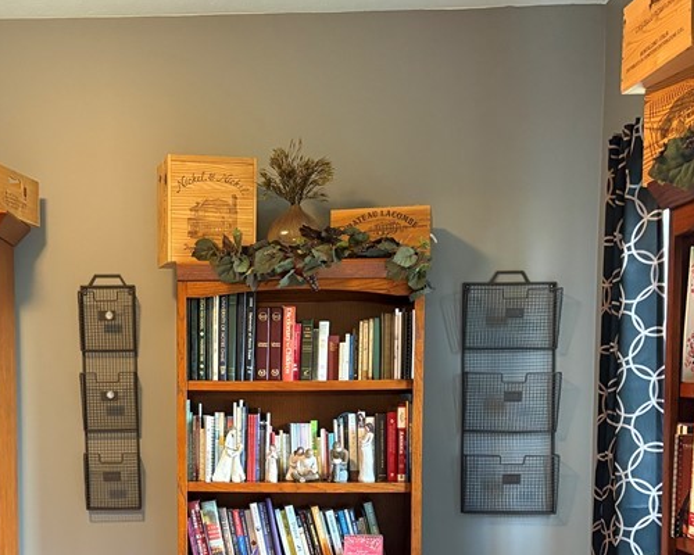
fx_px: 1068
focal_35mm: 52
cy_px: 472
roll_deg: +0.3
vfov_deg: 28.3
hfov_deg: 35.3
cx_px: 186
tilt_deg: -3.5
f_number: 1.6
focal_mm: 5.96
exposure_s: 1/60
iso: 400
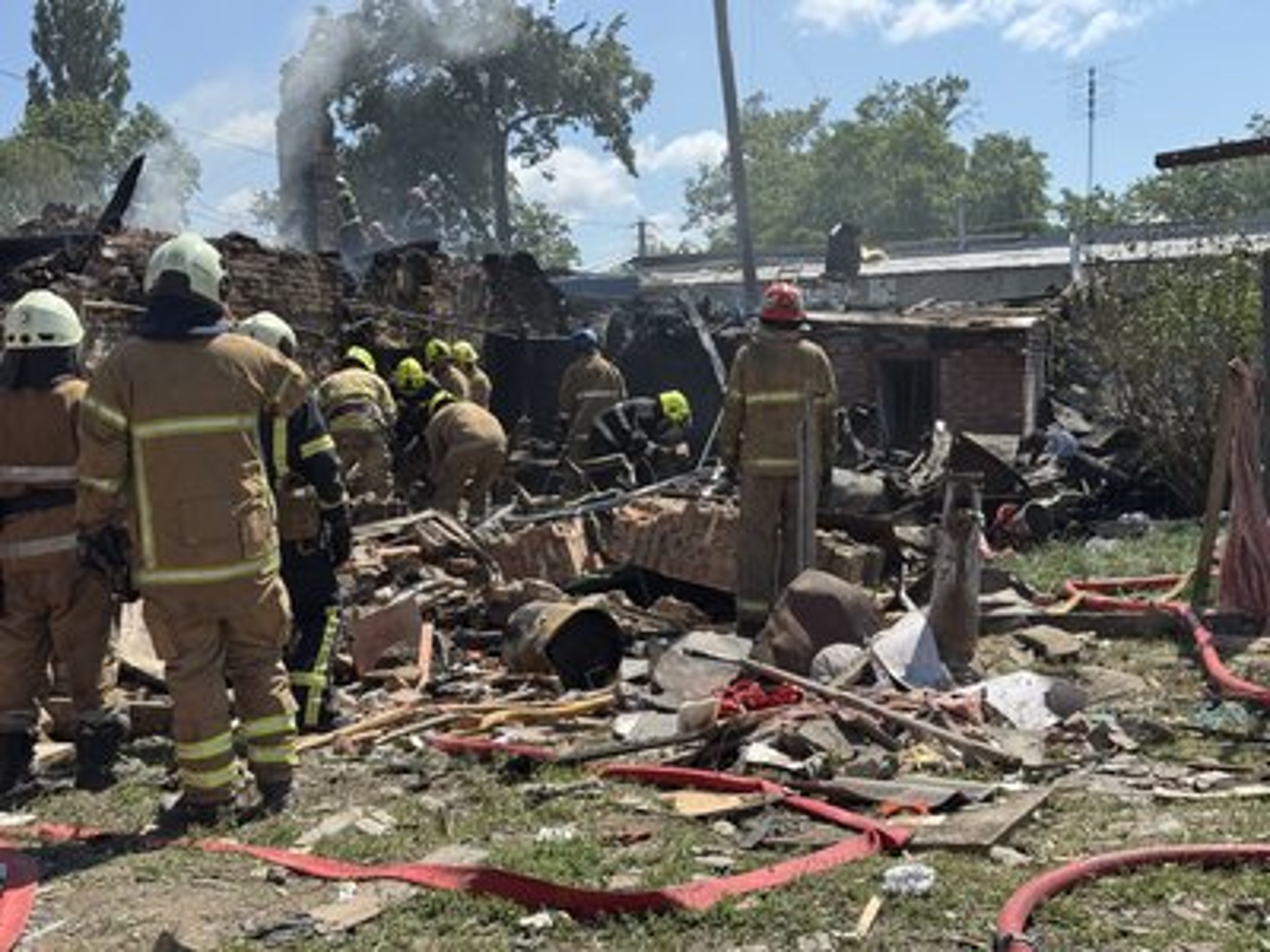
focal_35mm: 48
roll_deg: +1.3
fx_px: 1761
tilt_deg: -1.6
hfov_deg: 39.7
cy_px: 476
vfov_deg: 30.3
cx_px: 635
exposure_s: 1/2717
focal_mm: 6.76
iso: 64
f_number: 1.78
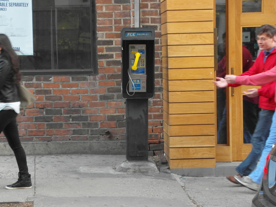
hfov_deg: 15.3
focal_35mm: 129
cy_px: 107
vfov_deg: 11.5
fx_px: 1029
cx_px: 134
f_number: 4
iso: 320
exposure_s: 1/60
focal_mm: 20.3
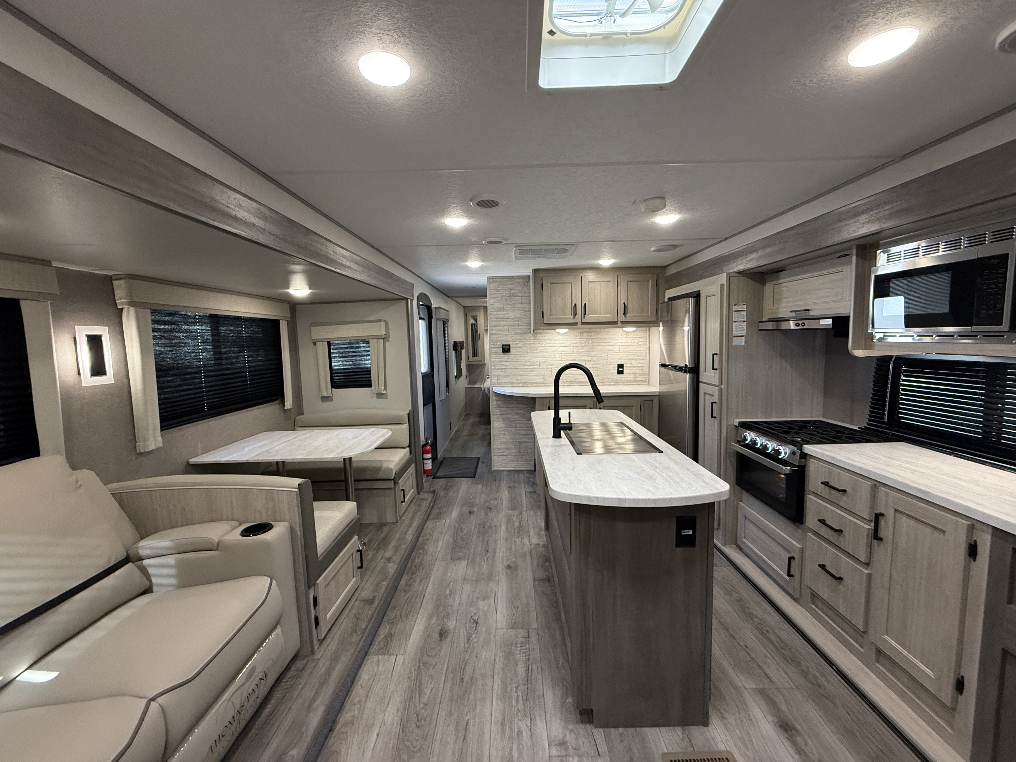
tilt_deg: -7.0
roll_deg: +0.1
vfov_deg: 85.7
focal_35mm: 14
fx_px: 411
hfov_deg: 102.1
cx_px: 508
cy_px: 381
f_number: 2.2
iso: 320
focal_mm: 2.22
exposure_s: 1/99
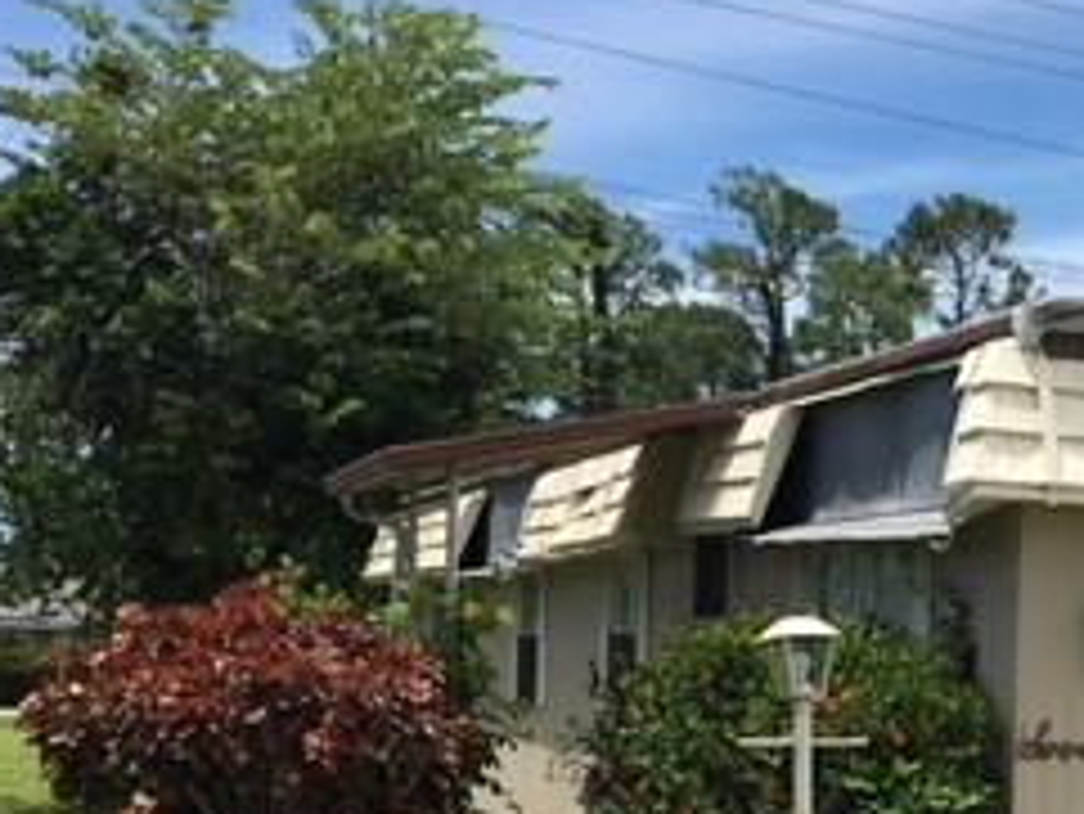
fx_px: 2412
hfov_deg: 23.0
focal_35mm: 77
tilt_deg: +1.0
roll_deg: -1.3
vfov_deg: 19.0
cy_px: 661
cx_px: 1345
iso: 25
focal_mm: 4.15
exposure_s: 1/1972
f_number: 2.2
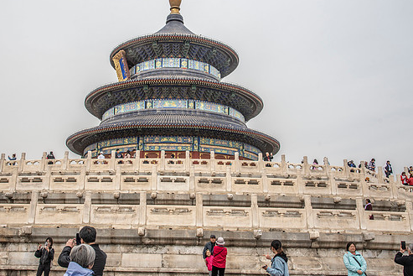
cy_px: 116
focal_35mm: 40
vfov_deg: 33.4
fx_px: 459
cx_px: 171
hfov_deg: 48.2
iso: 100
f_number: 7.1
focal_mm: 34
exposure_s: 1/640
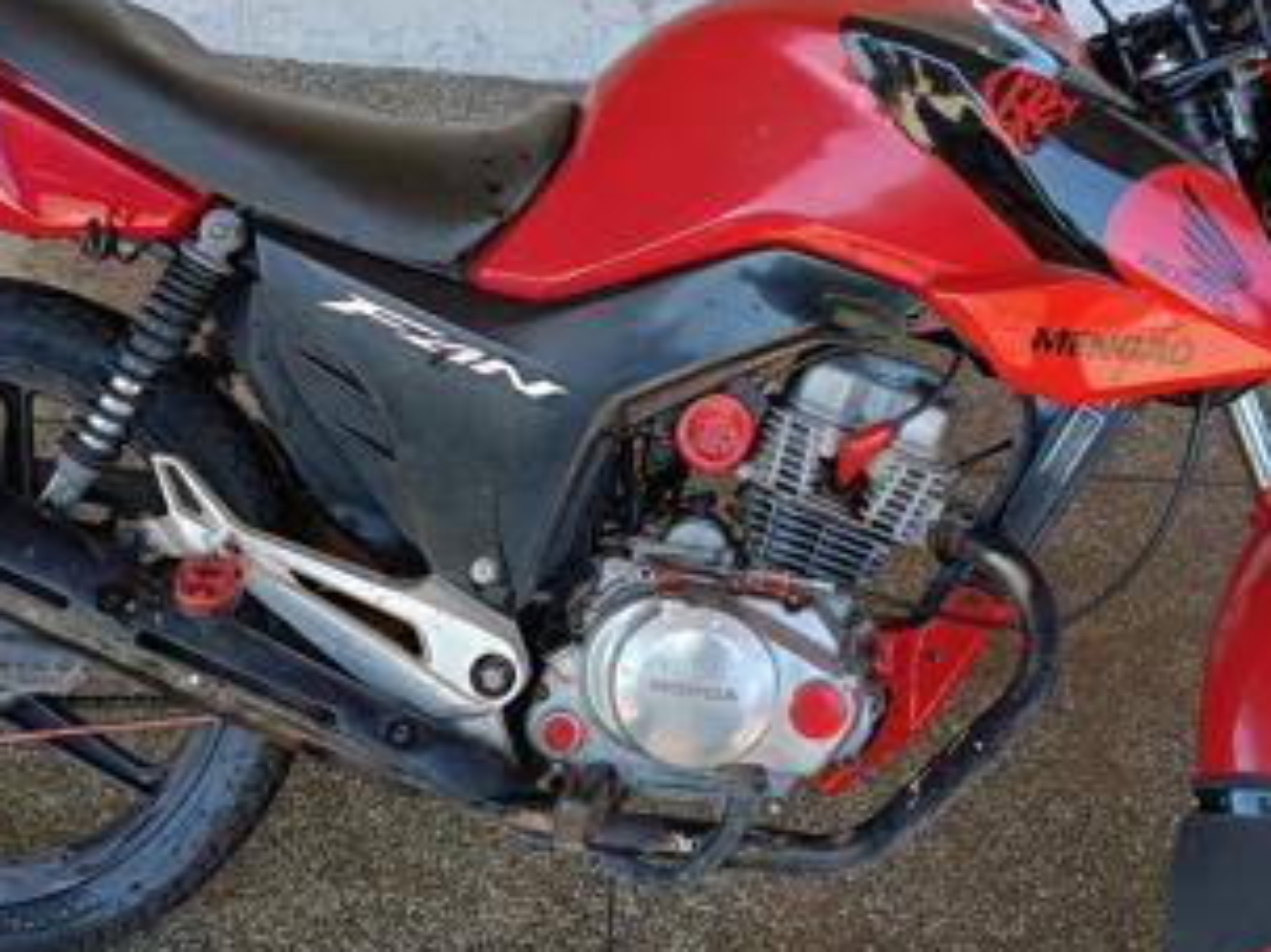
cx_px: 638
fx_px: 2019
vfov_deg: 26.5
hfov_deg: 34.9
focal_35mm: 55
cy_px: 394
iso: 143
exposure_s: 1/147
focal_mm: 4.81
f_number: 1.8
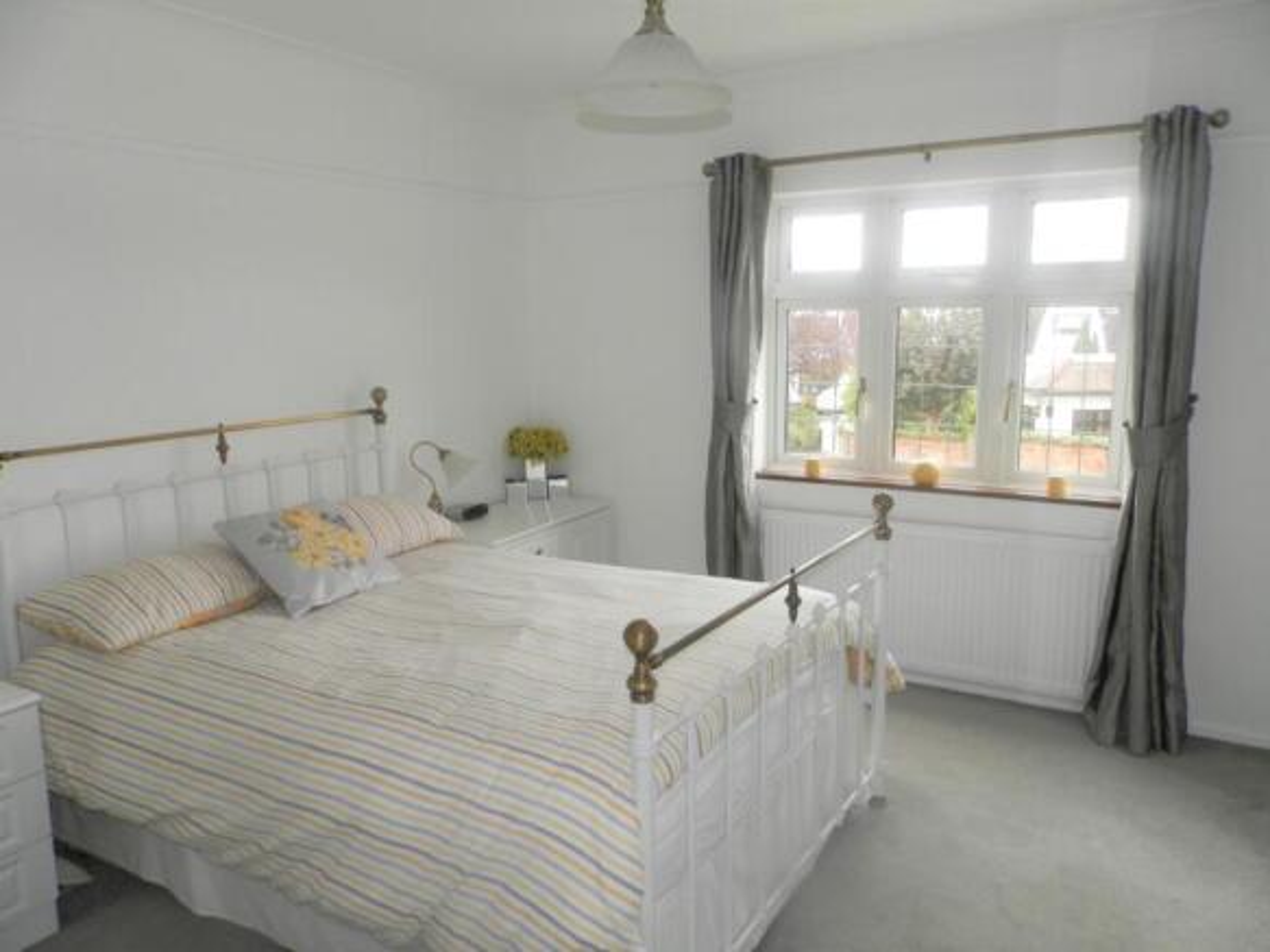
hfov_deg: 69.4
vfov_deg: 54.9
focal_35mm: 25
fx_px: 917
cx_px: 635
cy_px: 476
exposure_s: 1/30
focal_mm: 4.5
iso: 80
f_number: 3.1
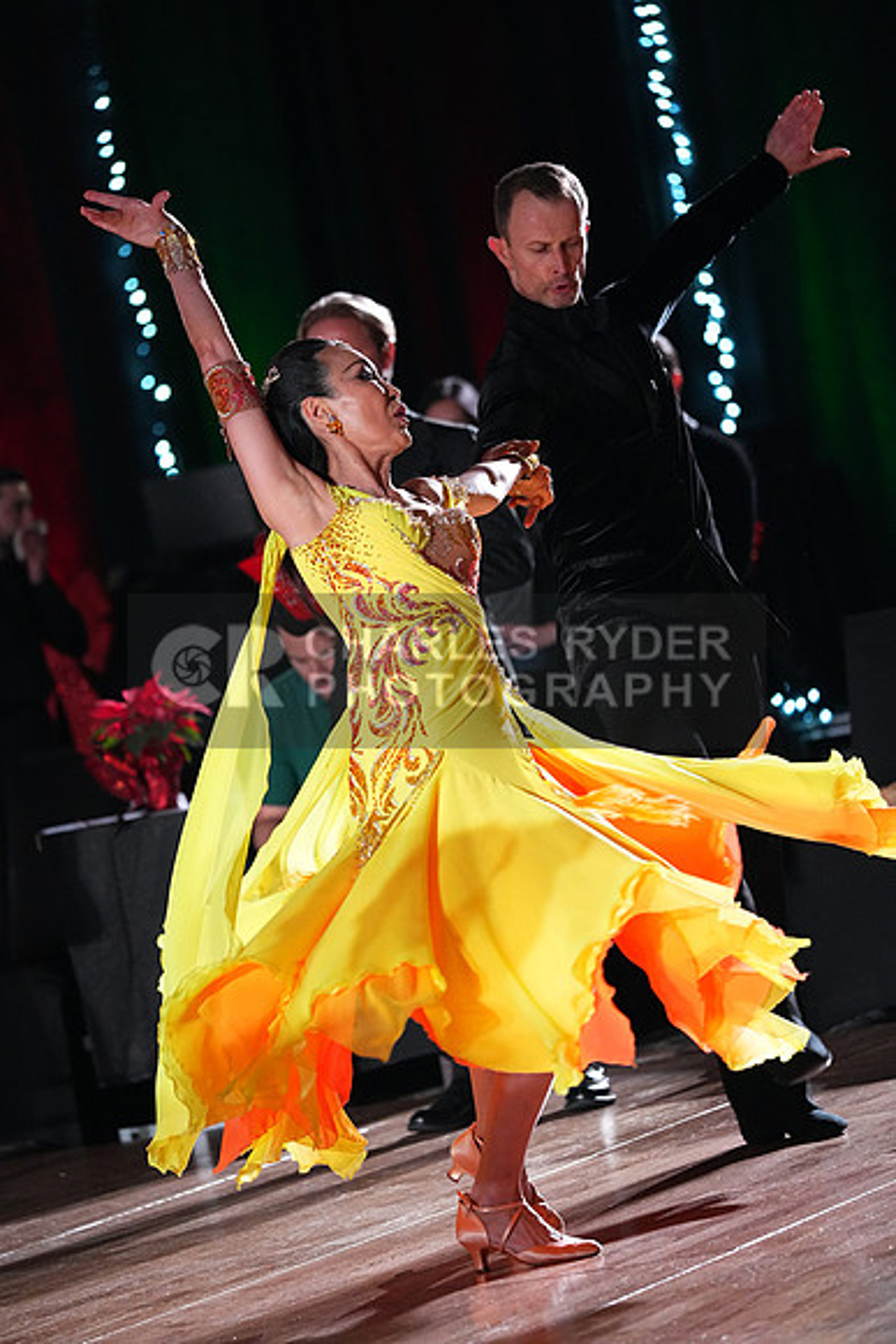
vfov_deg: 11.0
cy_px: 672
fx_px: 6977
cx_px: 448
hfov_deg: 7.3
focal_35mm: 187
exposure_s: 1/400
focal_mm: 187
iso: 6400
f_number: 4
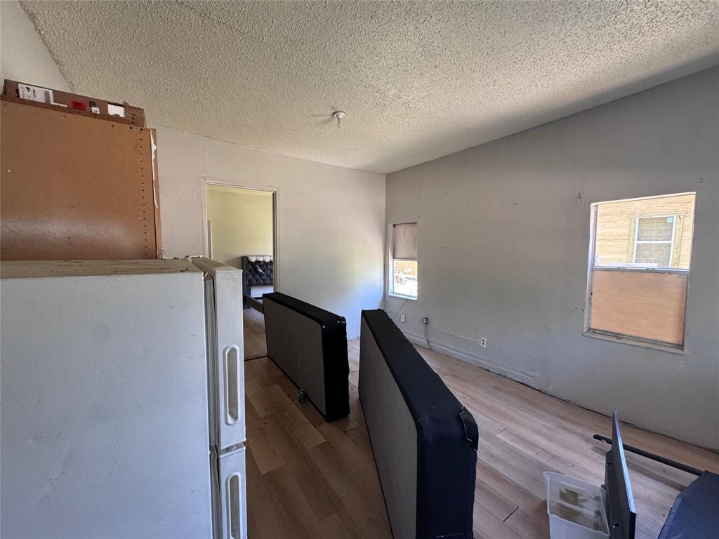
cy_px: 270
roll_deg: -1.1
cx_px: 360
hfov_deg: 102.1
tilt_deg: -6.2
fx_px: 291
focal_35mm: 14
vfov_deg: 85.7
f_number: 2.2
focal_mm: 2.22
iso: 200
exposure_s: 1/99
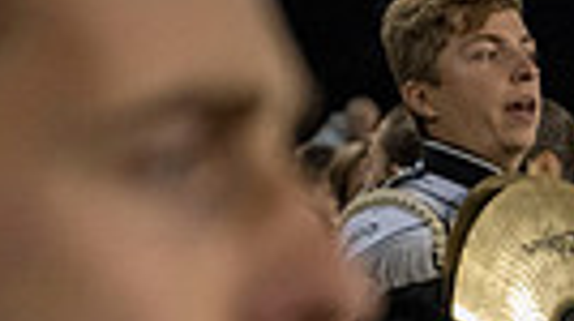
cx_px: 1161
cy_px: 713
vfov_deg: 3.8
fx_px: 4834
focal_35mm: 318
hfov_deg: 6.6
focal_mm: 70
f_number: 4
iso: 2500
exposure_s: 1/500
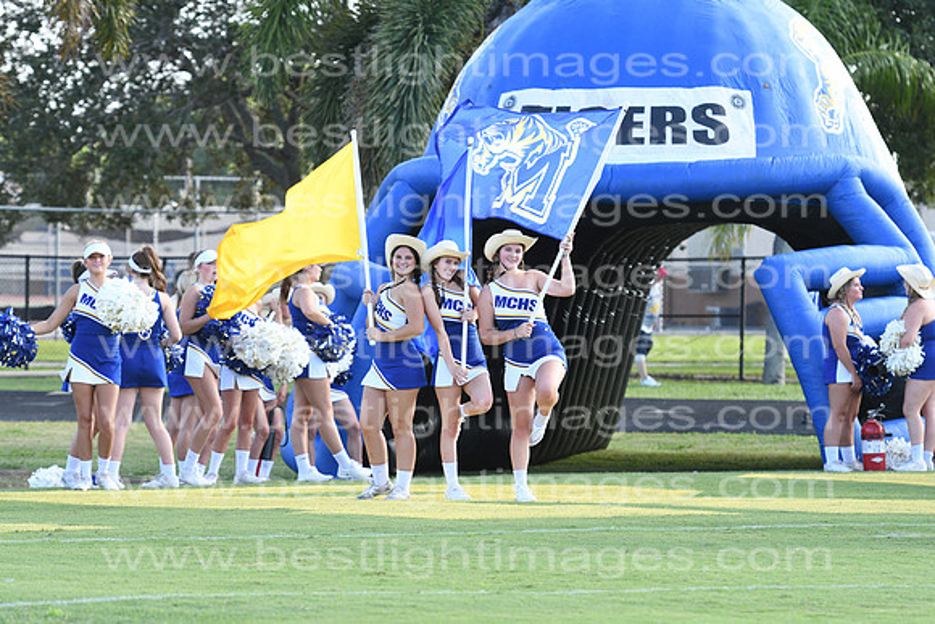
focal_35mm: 210
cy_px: 312
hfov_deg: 9.8
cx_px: 468
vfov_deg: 6.5
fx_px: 5455
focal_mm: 140
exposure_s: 1/250
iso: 220
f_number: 5.6
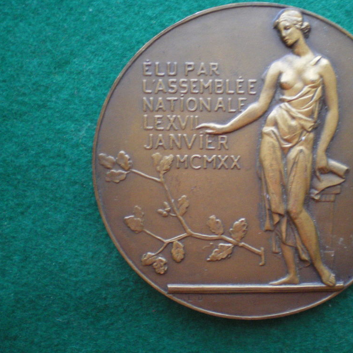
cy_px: 176
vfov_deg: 37.6
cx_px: 234
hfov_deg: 37.2
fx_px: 519
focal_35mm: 45
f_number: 3.1
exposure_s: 1/20
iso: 400
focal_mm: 6.3
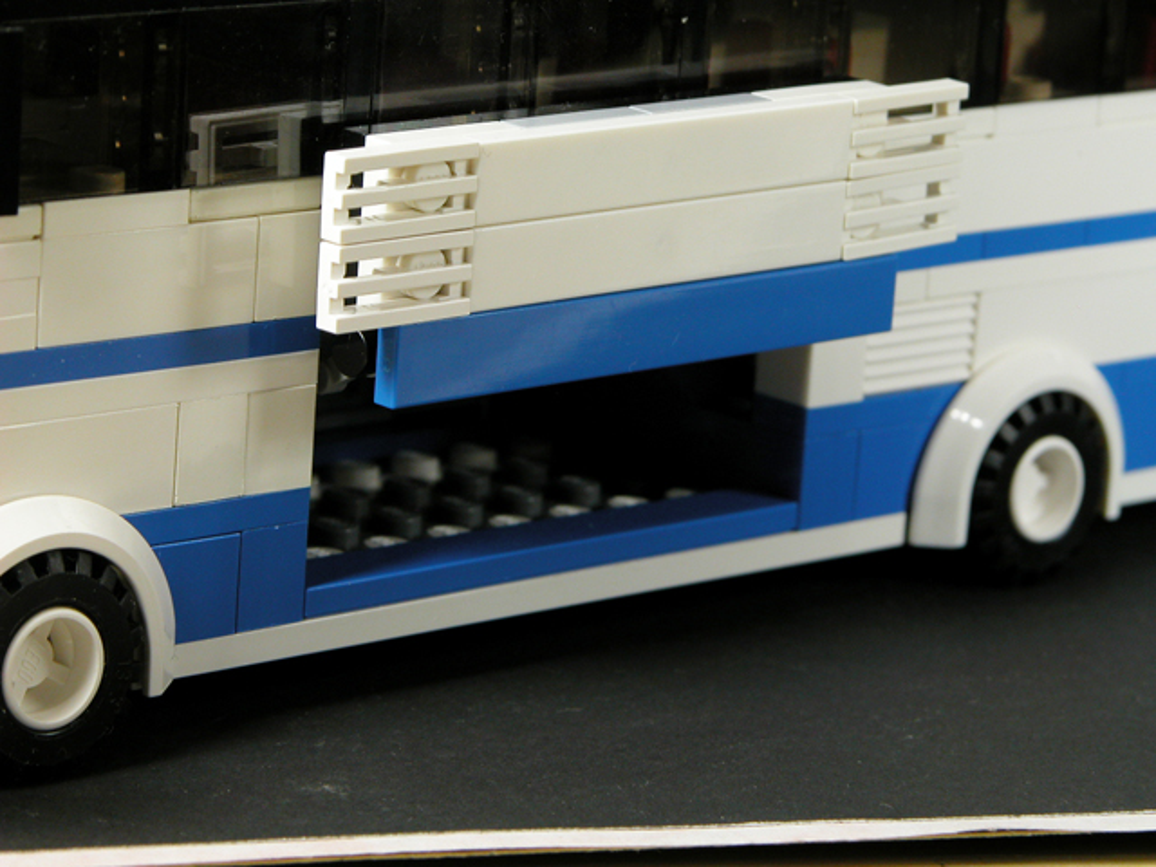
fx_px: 5377
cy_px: 434
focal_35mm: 161
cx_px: 578
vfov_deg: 9.2
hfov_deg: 12.3
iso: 100
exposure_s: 1/8
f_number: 6.2
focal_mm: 41.1
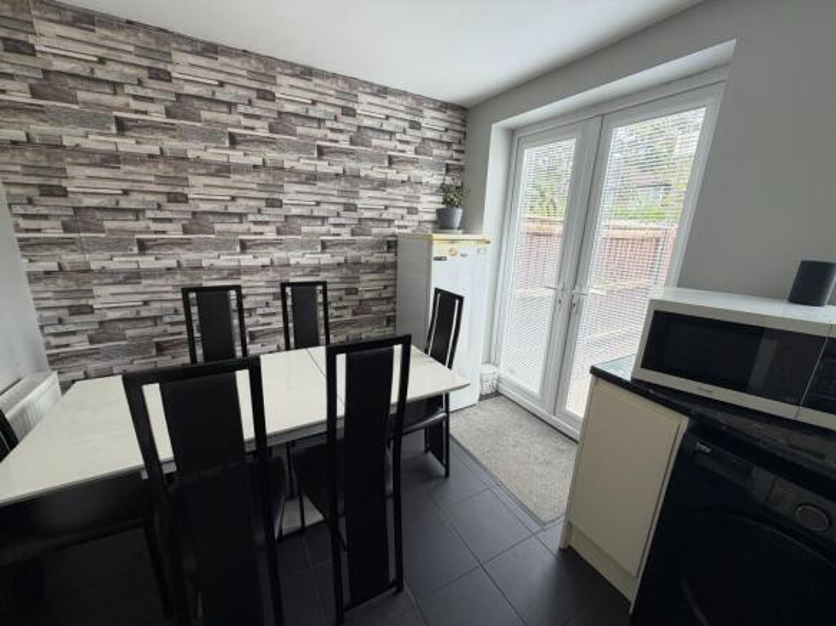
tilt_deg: -14.3
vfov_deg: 85.7
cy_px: 313
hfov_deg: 102.1
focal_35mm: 14
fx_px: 338
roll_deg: -2.4
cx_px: 418
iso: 40
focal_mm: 2.22
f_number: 2.2
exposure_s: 1/121
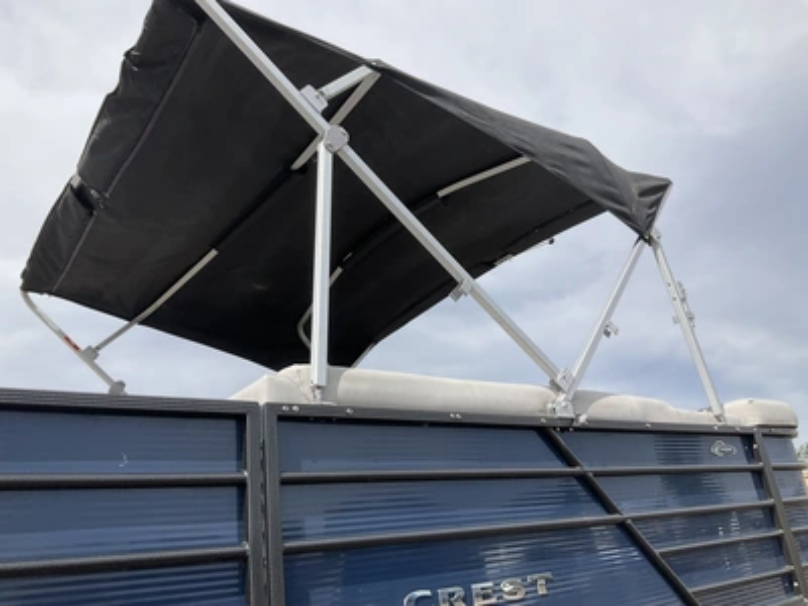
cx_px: 404
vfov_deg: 48.2
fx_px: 677
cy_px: 303
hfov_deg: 61.7
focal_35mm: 29
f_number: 1.8
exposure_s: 1/2141
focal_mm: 3
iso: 25
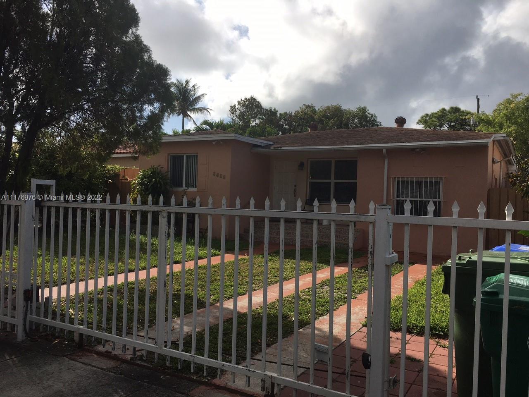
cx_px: 264
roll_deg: -1.4
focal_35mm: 29
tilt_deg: -0.1
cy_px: 198
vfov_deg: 48.2
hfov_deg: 61.7
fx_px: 443
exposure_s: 1/2331
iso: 25
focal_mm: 4.15
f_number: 2.2
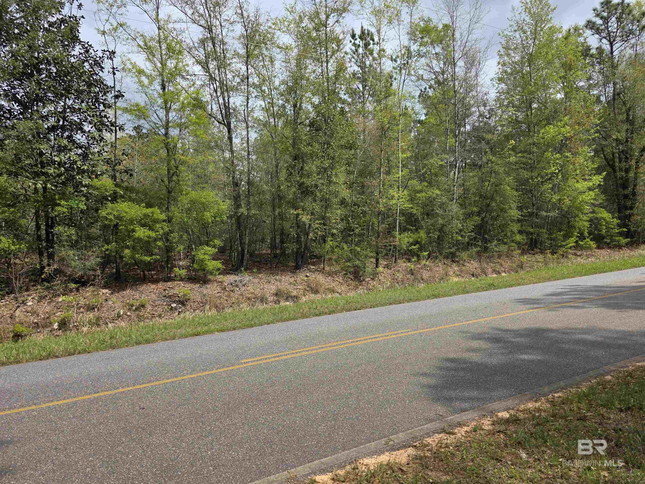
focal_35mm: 23
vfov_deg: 58.9
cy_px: 242
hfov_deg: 73.9
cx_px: 322
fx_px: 429
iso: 80
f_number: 1.7
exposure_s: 1/5608
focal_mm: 6.3
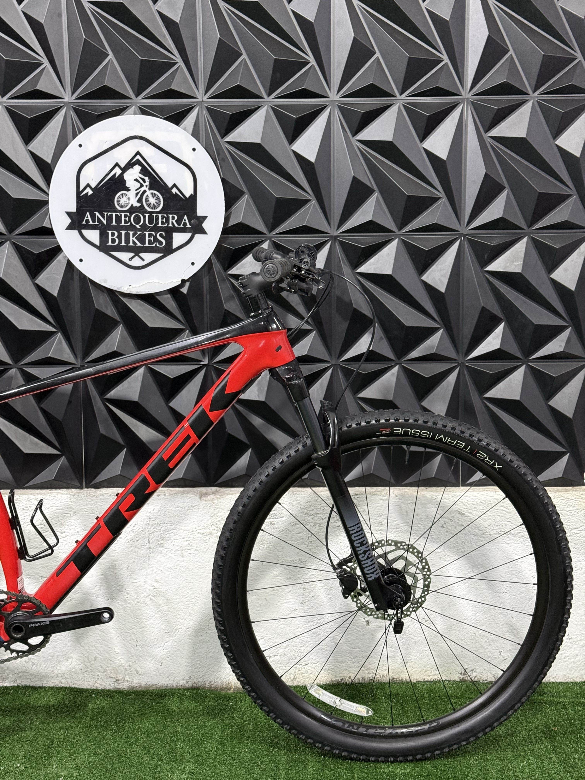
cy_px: 390
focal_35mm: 48
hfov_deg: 30.3
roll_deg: +0.5
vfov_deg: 39.7
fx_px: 1082
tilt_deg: -7.6
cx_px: 292
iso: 200
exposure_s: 1/60
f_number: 1.78
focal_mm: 6.76
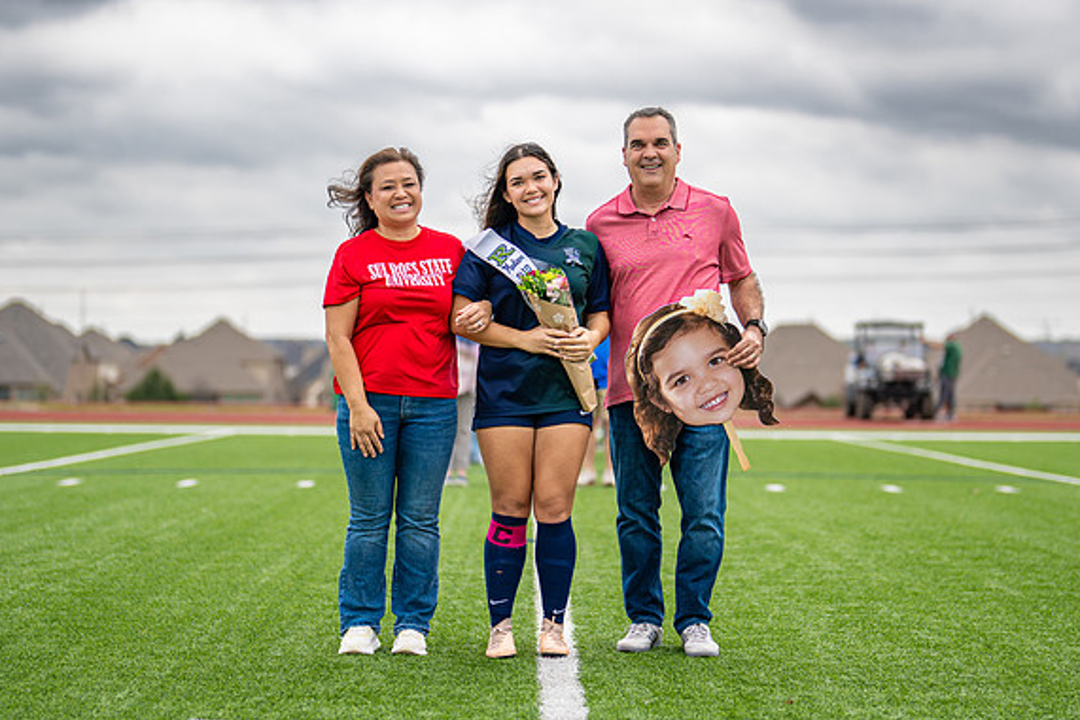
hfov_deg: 24.8
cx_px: 567
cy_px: 378
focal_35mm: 82
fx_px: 2460
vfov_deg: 16.7
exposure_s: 1/3200
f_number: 1.2
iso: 125
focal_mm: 50
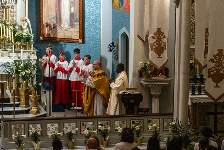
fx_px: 809
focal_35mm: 130
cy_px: 75
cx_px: 112
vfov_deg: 10.6
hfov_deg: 15.8
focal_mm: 130
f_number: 16
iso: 5000
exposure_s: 1/60
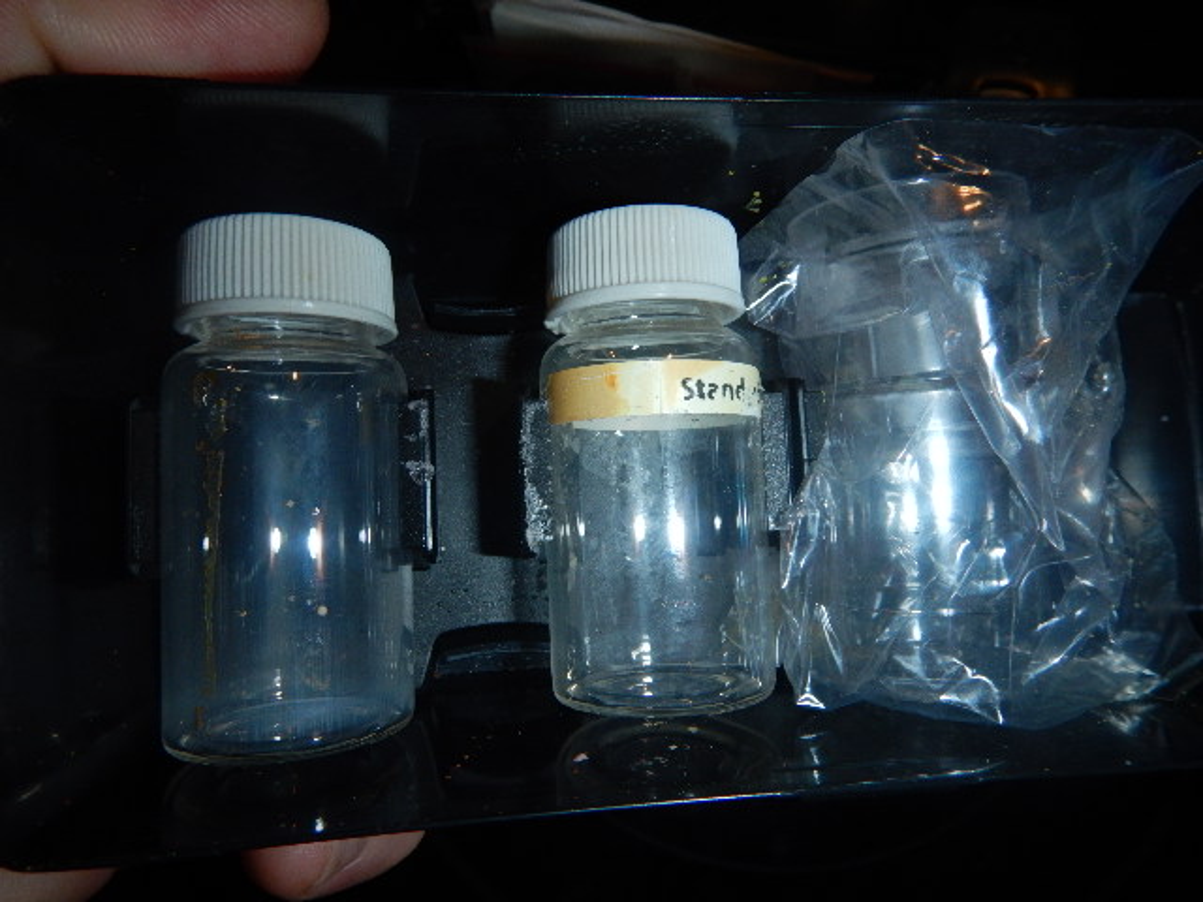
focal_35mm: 24
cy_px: 451
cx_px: 602
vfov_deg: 56.8
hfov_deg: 71.6
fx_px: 834
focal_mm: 4.3
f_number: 8.2
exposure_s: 1/30
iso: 200
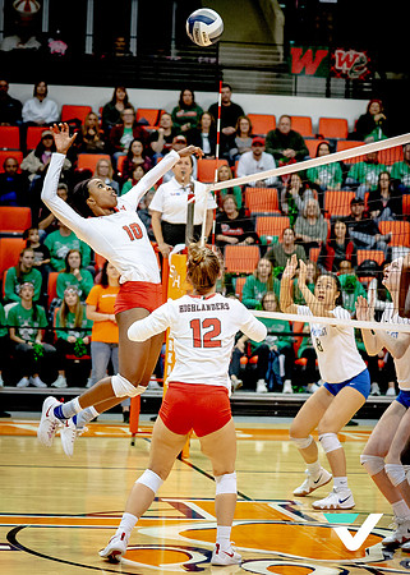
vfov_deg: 16.9
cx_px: 148
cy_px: 299
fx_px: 1936
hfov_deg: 12.1
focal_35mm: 119
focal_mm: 70
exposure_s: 1/1500
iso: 4000
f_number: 2.8
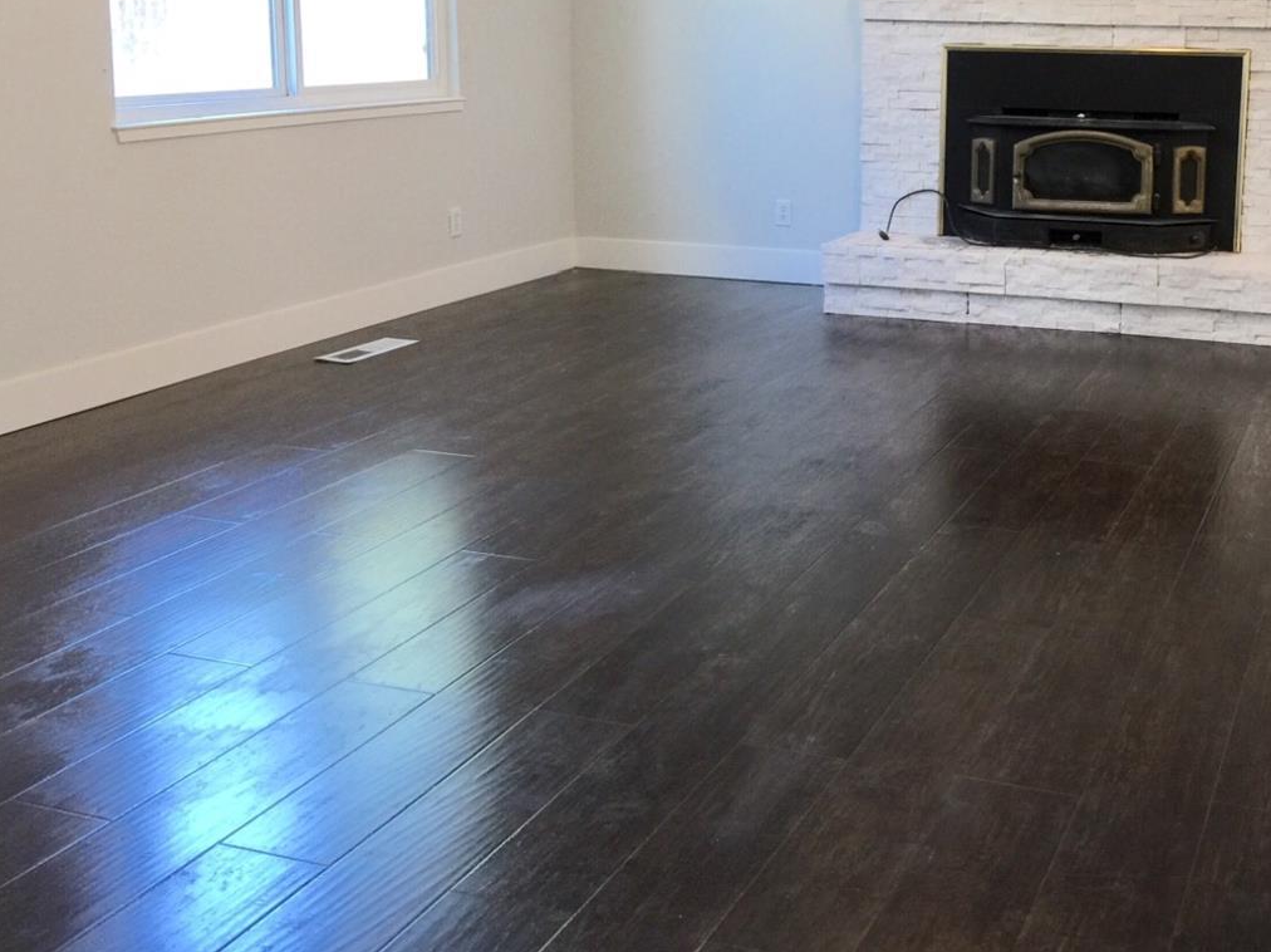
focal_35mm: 43
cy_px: 273
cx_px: 917
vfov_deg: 33.1
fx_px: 1578
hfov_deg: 42.8
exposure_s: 1/30
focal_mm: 4.15
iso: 50
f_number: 2.2
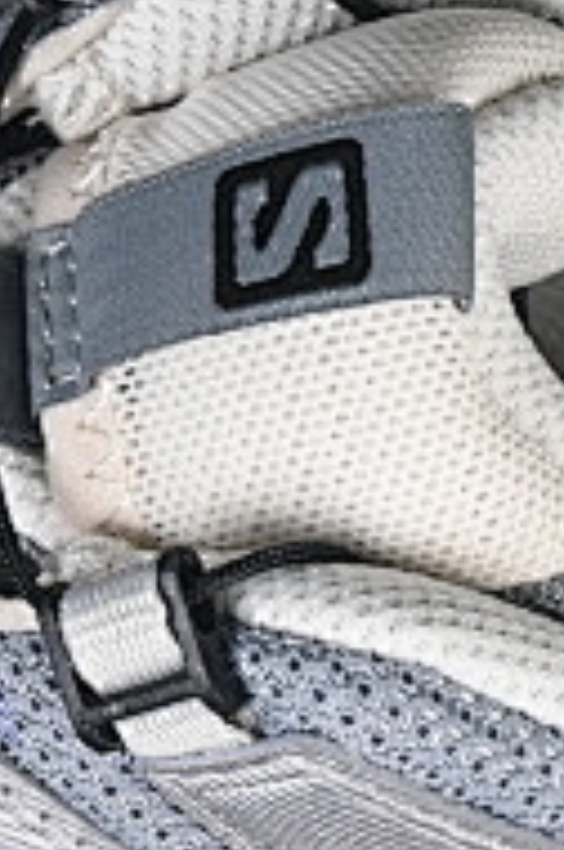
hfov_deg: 3.2
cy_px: 206
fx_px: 10070
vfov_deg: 4.8
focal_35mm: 427
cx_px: -130
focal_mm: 50
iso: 160
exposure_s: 1/80
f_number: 7.1
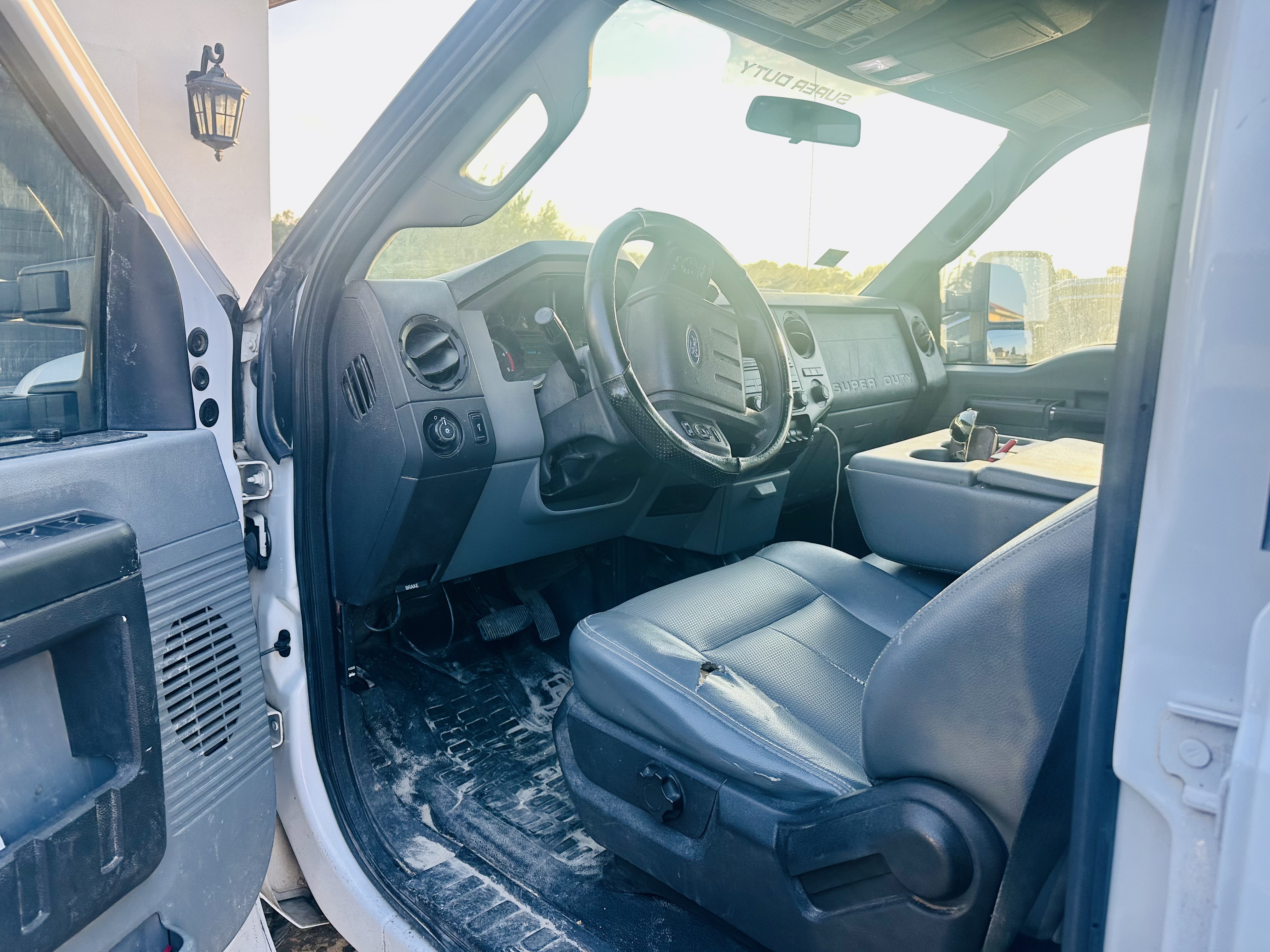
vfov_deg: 56.8
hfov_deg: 71.6
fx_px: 881
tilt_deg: -9.2
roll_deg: -4.6
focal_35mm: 24
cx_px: 635
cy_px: 476
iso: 80
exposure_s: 1/311
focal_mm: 6.86
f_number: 1.78
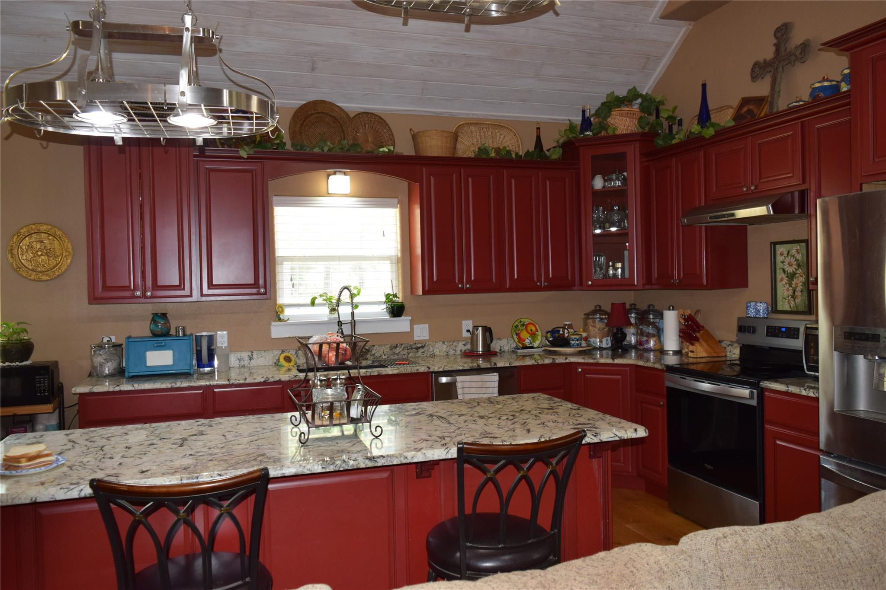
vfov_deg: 47.9
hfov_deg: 67.4
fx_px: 664
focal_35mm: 27
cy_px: 295
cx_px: 443
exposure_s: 1/80
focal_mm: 18
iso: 800
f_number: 4.5
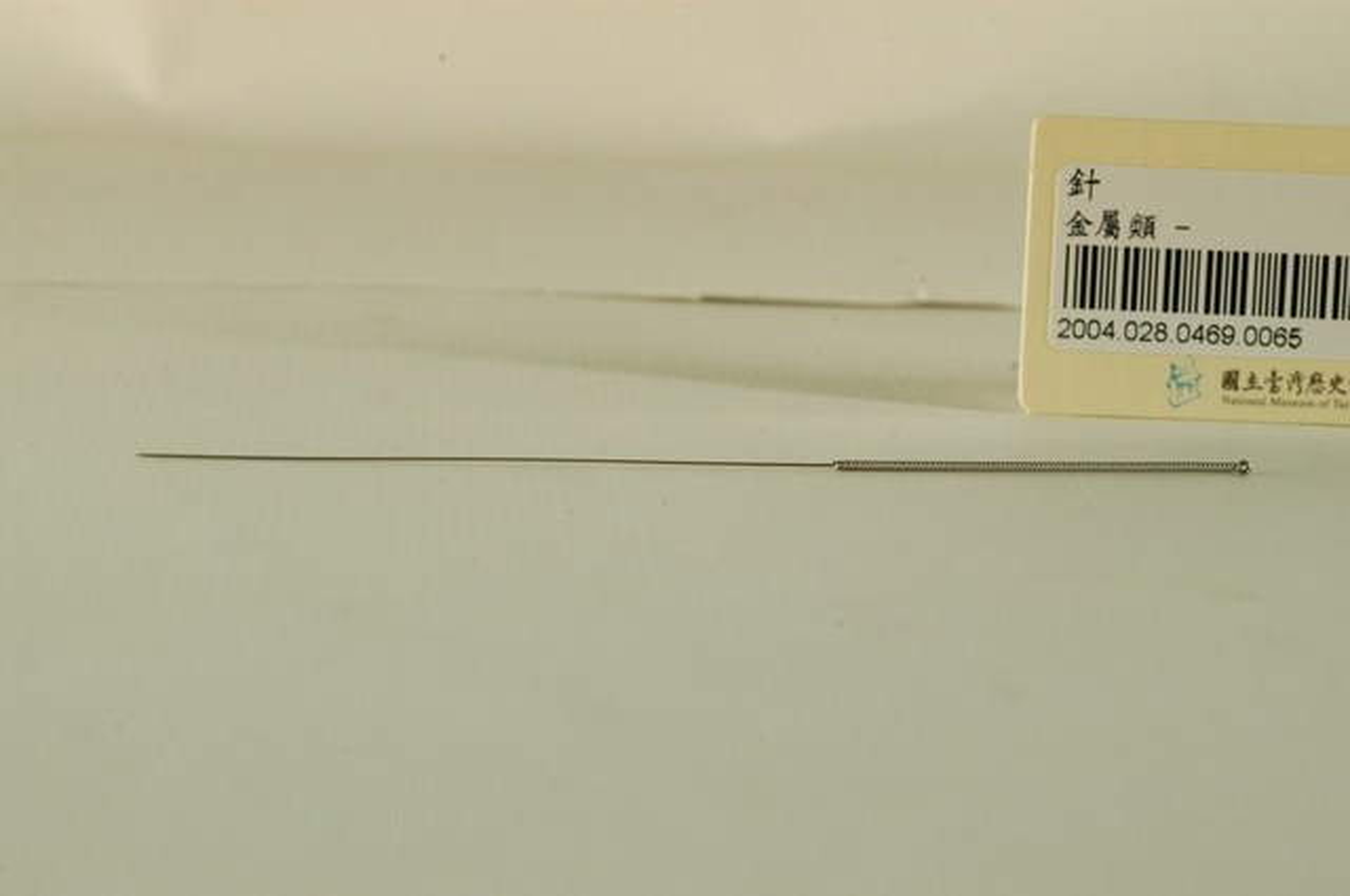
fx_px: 3371
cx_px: 675
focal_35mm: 90
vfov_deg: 15.1
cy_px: 448
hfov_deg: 22.6
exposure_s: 1/80
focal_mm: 60
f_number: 10
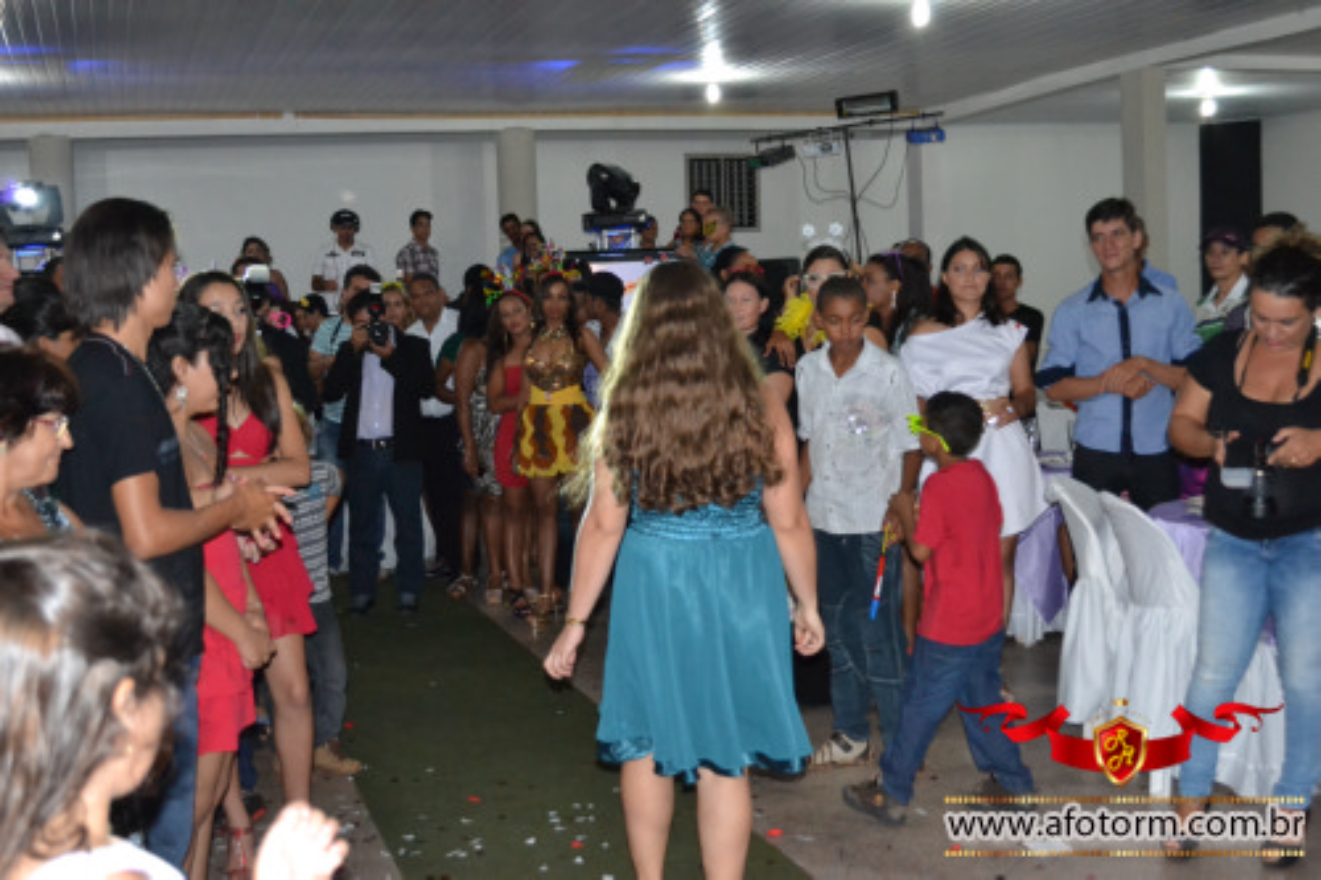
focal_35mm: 51
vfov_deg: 26.5
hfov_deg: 38.9
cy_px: 440
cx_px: 660
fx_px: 1871
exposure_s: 1/60
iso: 3200
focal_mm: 34
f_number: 5
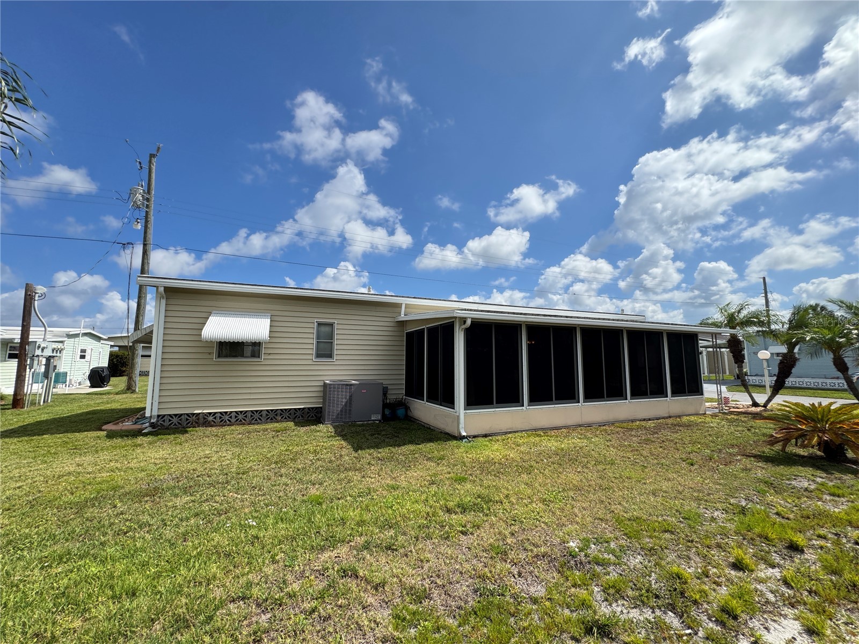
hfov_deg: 102.1
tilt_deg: +6.2
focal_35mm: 14
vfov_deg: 85.7
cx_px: 430
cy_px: 322
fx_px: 347
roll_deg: -0.9
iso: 50
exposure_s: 1/2494
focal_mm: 2.22
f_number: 2.2
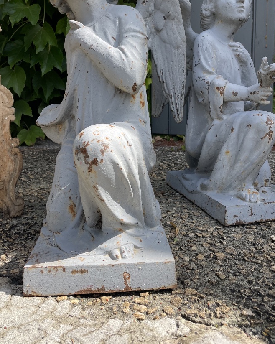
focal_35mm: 37
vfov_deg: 48.9
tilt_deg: -5.7
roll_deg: +0.9
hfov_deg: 40.1
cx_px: 144
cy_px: 141
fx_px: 377
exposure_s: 1/1916
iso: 32
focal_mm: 4.2
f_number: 1.6
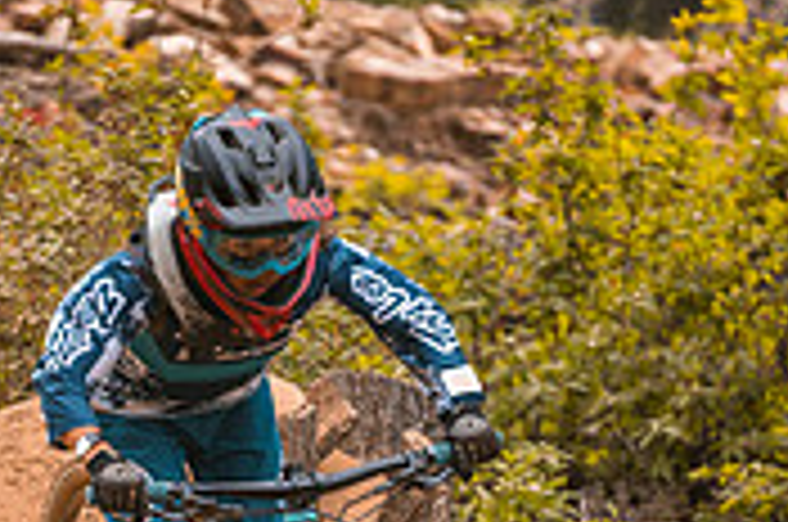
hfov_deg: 3.1
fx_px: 14486
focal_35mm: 663
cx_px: 248
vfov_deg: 2.1
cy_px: 724
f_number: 2.8
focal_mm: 200
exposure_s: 1/1600
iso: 400
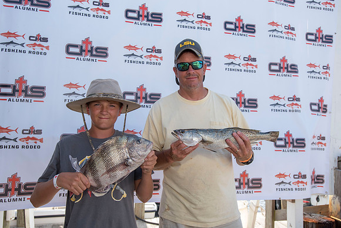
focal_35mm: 30
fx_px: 284
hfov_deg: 61.9
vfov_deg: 43.6
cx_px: 170
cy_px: 114
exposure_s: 1/640
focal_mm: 30
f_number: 6.3
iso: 500
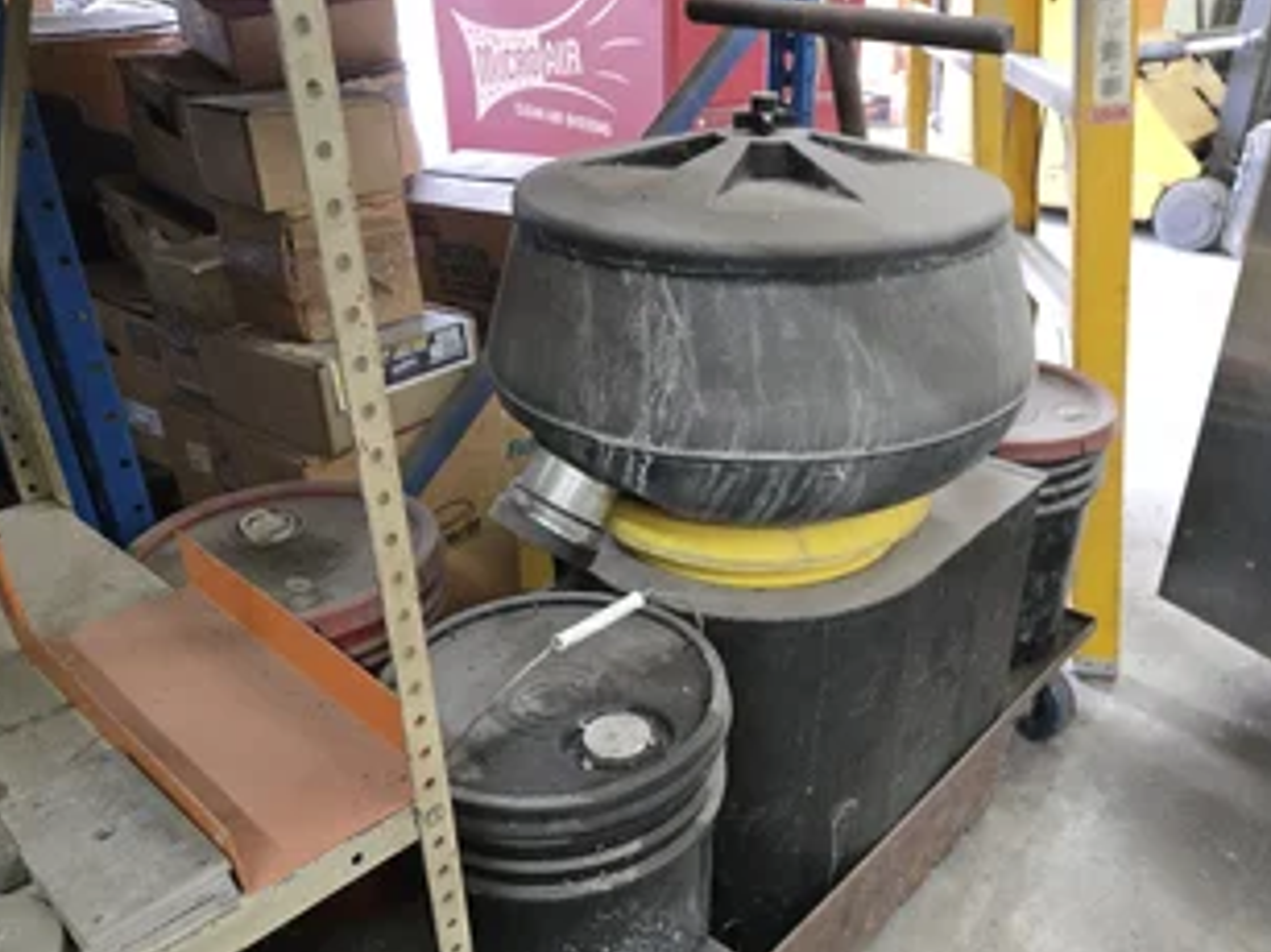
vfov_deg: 46.5
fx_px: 1101
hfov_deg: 59.7
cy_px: 579
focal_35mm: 30
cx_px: 733
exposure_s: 1/120
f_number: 1.8
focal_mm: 5.4
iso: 640
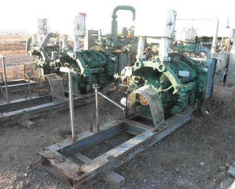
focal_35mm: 30
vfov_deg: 48.6
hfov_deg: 58.7
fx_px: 209
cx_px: 124
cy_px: 96
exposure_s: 1/60
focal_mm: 5
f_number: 3
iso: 64
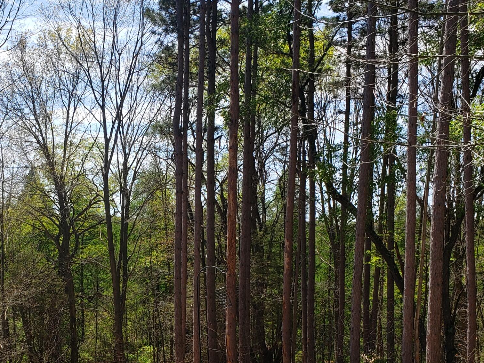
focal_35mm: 52
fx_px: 727
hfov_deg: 35.7
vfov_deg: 27.6
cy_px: 280
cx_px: 105
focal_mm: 4.3
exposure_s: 1/965
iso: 50
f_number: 2.4
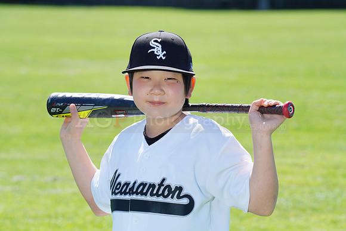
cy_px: 116
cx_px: 173
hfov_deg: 10.3
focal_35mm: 200
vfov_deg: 6.9
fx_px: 1923
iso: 200
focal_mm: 200
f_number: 9
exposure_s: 1/250
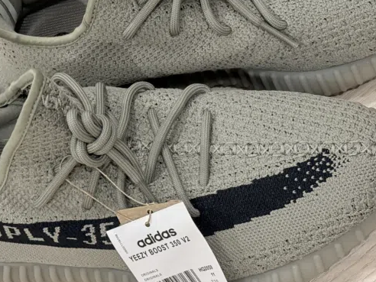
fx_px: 1086
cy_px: 83
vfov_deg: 14.8
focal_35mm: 100
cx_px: 161
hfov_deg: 19.6
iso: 160
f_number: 1.78
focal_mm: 6.76
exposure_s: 1/50
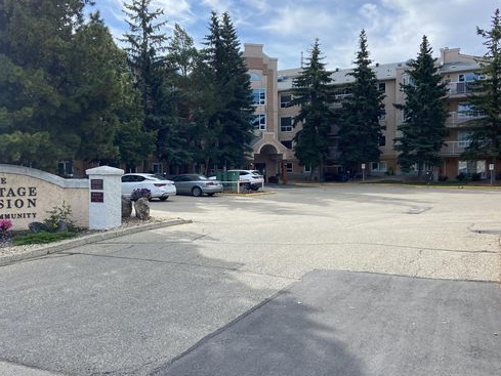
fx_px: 492
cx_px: 220
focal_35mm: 34
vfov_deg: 41.8
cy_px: 183
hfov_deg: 53.8
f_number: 1.8
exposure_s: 1/1898
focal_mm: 4.25
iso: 32
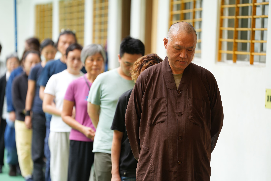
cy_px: 90
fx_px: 1340
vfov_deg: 7.7
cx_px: 136
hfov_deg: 11.5
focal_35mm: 178
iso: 100
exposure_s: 1/160
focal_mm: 178
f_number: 3.2
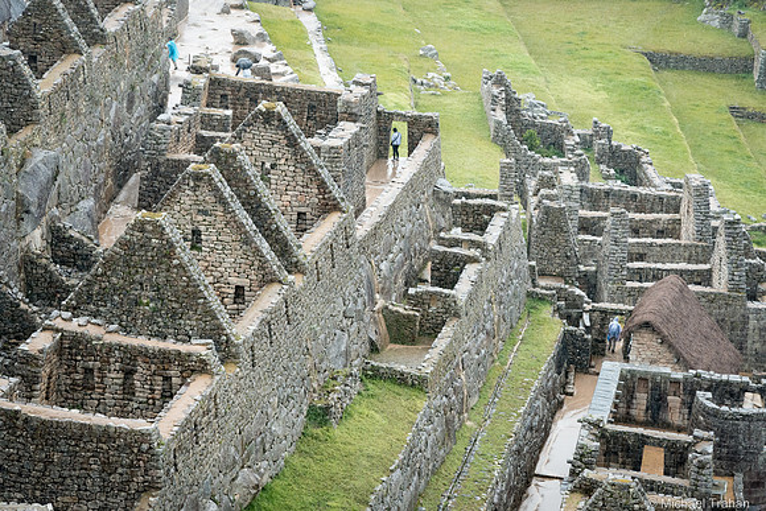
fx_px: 2830
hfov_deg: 15.4
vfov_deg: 10.3
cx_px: 383
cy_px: 256
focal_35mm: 133
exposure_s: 1/200
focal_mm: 133
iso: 2000
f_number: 13
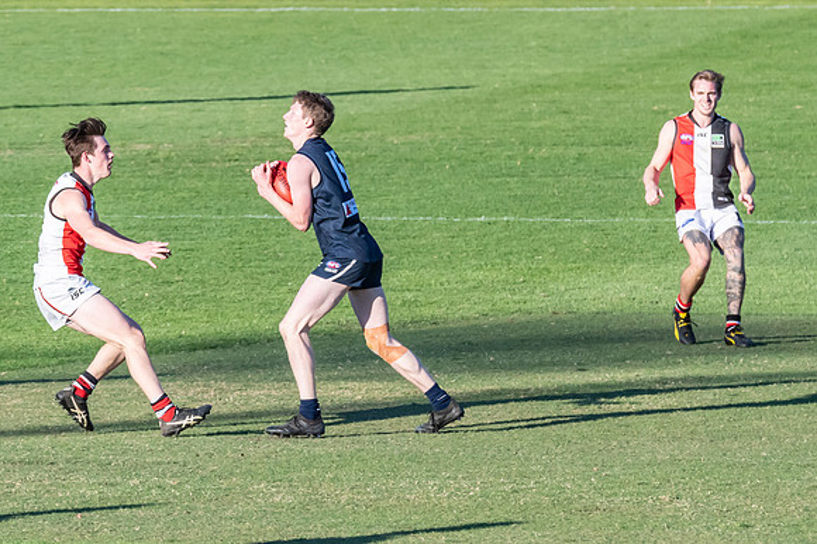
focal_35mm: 741
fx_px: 16807
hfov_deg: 2.8
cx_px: 417
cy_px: 138
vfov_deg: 1.9
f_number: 10
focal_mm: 300
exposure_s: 1/1250
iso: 800
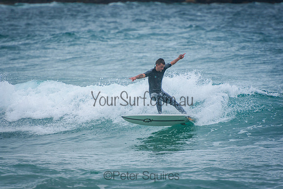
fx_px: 4718
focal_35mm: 600
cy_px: 94
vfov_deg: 2.3
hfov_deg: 3.4
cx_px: 142
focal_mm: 400
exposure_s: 1/2000
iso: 360
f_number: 5.6
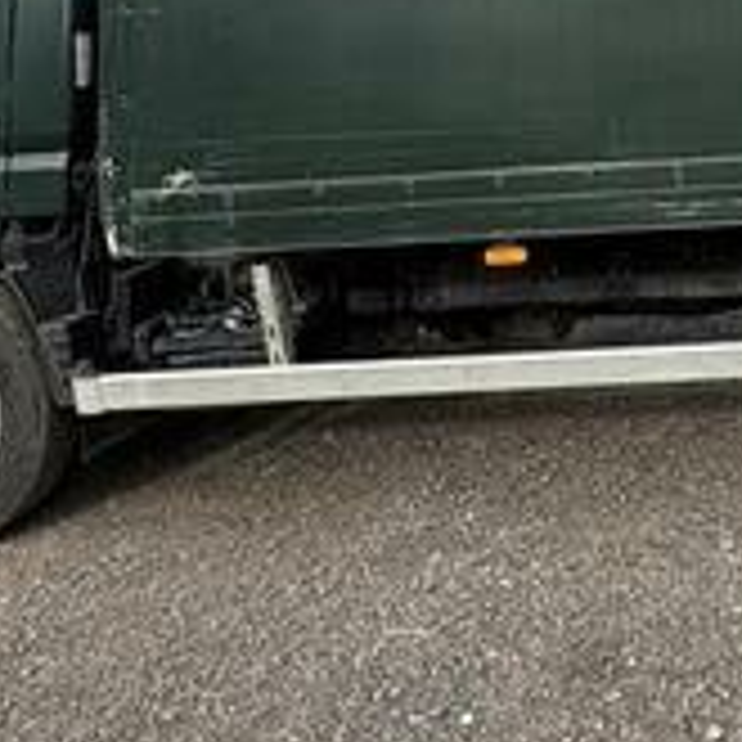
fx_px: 1625
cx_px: 881
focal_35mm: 67
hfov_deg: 23.6
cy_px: -279
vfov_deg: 22.4
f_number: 2.2
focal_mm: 2.22
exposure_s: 1/713
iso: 40
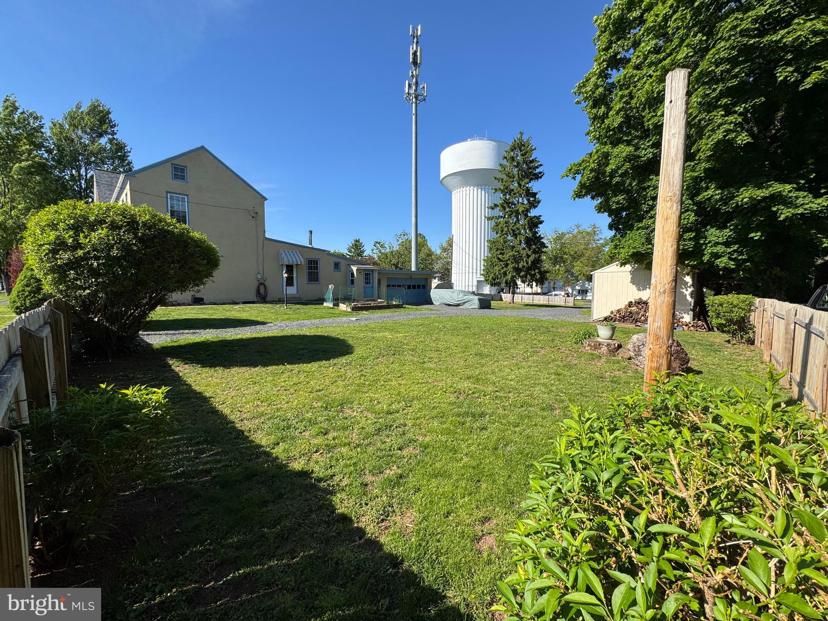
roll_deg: -0.1
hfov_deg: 102.1
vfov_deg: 85.7
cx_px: 414
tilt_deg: -4.8
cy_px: 310
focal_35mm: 14
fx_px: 335
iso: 50
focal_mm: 2.22
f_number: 2.2
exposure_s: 1/1420
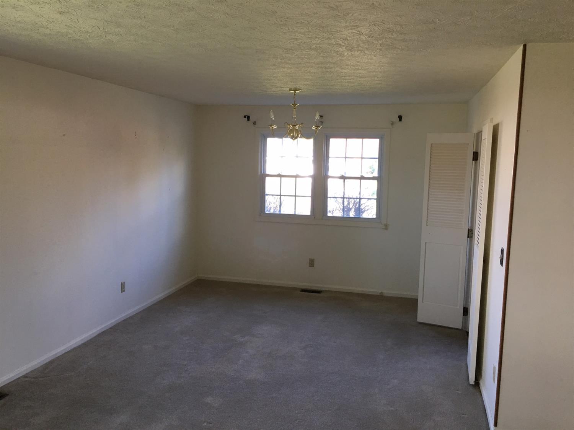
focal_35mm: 29
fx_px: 481
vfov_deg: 48.2
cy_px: 215
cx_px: 287
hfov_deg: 61.7
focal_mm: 4.15
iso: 40
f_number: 2.2
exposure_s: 1/30
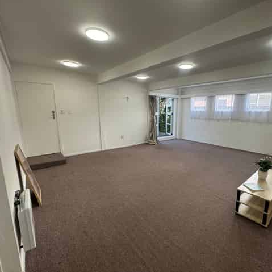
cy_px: 139
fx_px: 151
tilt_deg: -8.9
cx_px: 165
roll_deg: -0.2
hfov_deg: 82.8
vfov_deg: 84.0
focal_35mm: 17
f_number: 2.2
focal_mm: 2.22
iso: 100
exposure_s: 1/100
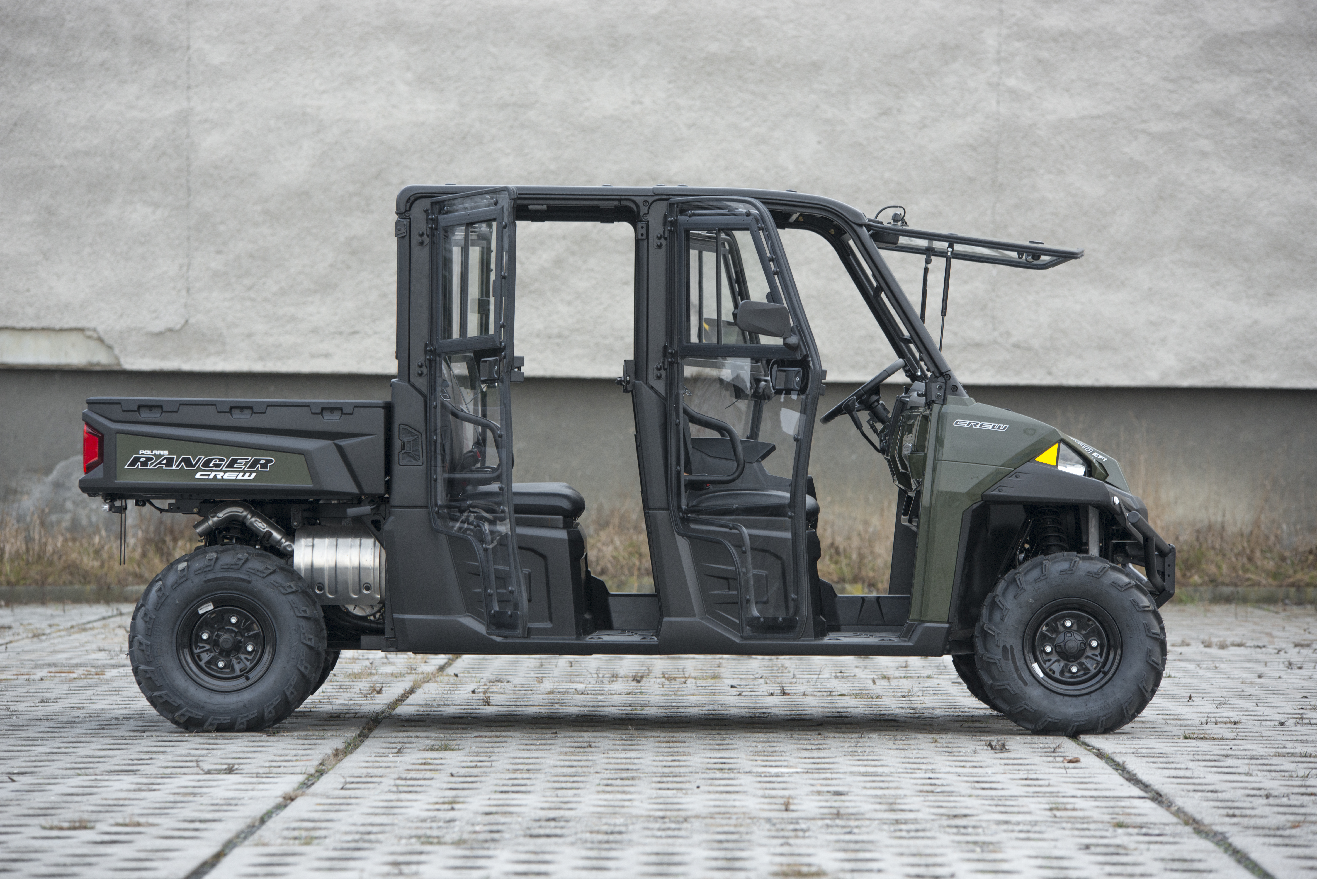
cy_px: 440
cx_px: 658
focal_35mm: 150
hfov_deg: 13.7
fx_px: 5489
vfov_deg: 9.2
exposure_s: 1/60
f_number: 4.5
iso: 320
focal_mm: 150
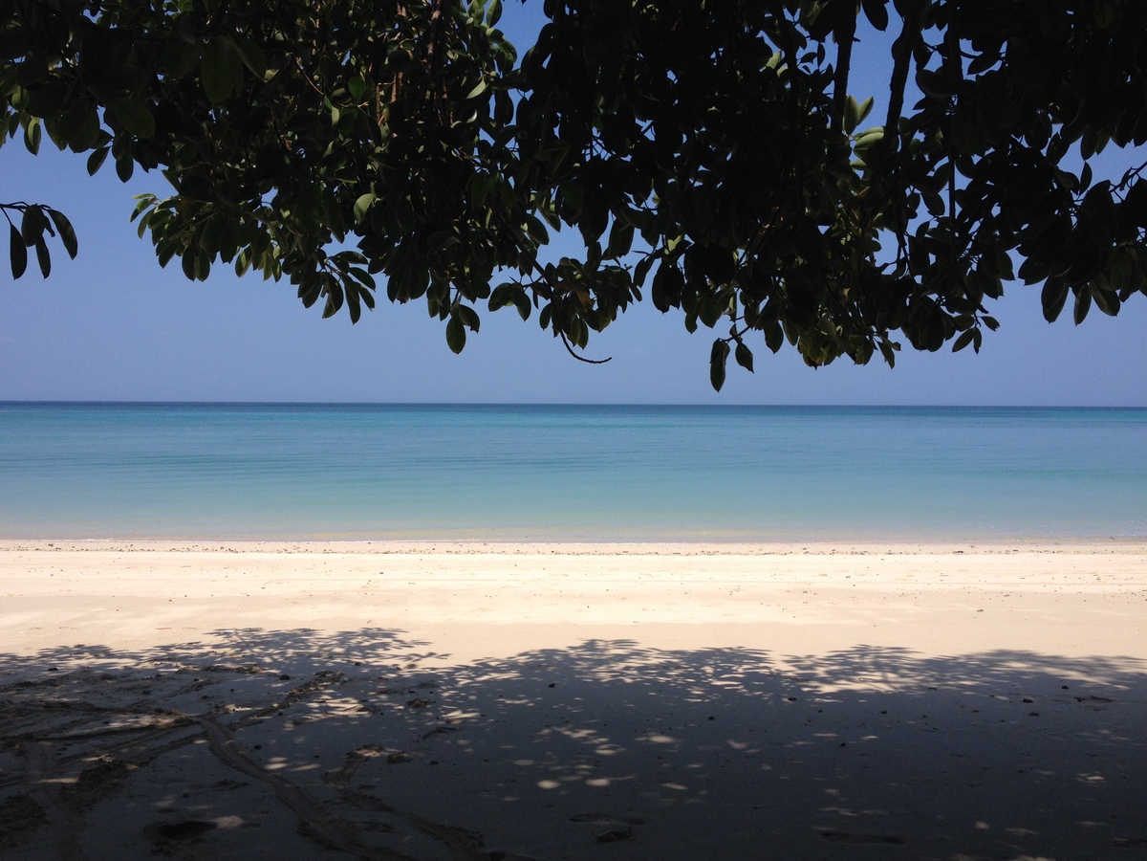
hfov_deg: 52.6
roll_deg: -0.1
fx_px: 1160
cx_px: 574
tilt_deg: -4.8
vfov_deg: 40.7
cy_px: 430
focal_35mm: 35
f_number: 2.4
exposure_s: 1/2632
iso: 50
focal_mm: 4.28
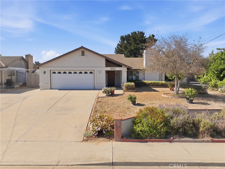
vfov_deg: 56.8
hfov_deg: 71.6
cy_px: 84
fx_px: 156
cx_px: 112
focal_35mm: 24
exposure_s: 1/2000
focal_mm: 12.3
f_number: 2.8
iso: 100
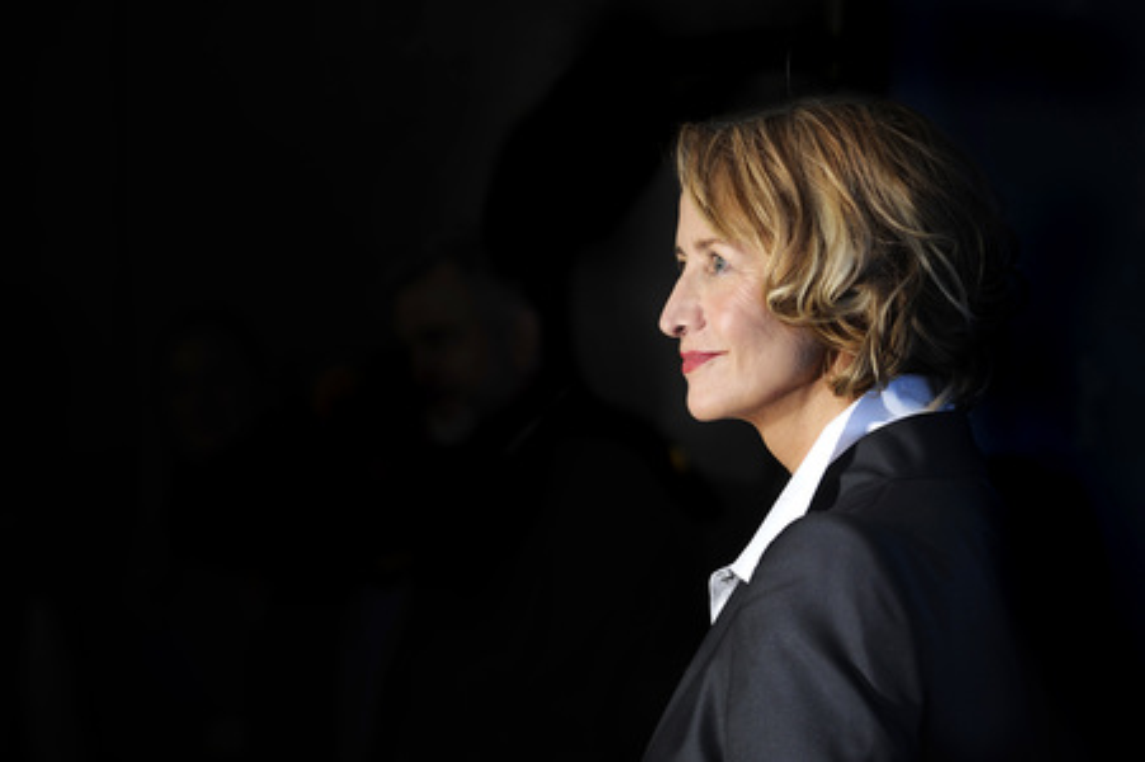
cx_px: 572
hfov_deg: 10.6
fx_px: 6197
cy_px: 381
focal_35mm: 195
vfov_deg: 7.0
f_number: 7.1
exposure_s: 1/200
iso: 200
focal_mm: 195
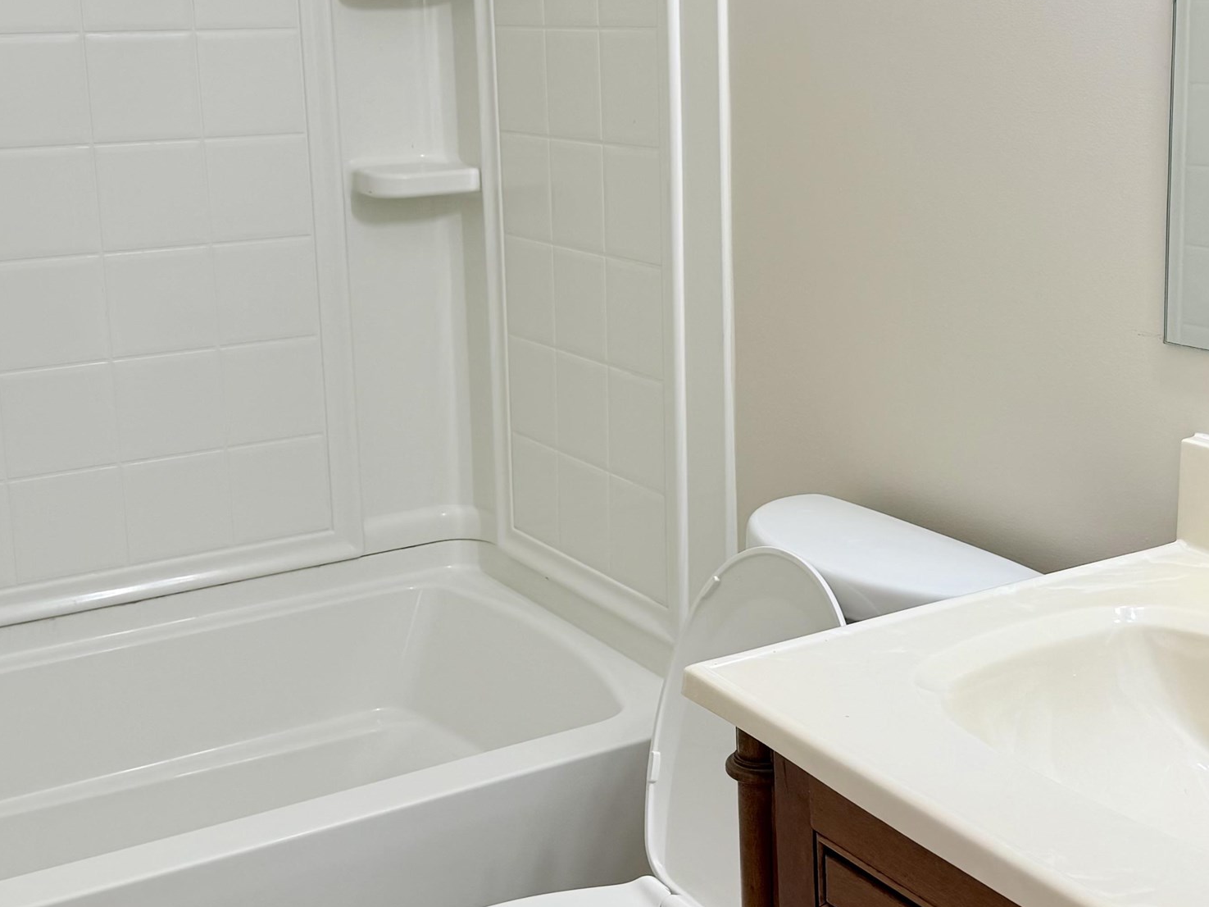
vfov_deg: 29.0
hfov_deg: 38.1
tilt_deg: -10.2
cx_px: 679
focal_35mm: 50
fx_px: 1746
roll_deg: +2.8
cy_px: 332
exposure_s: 1/120
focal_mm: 6.76
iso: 80
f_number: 1.78
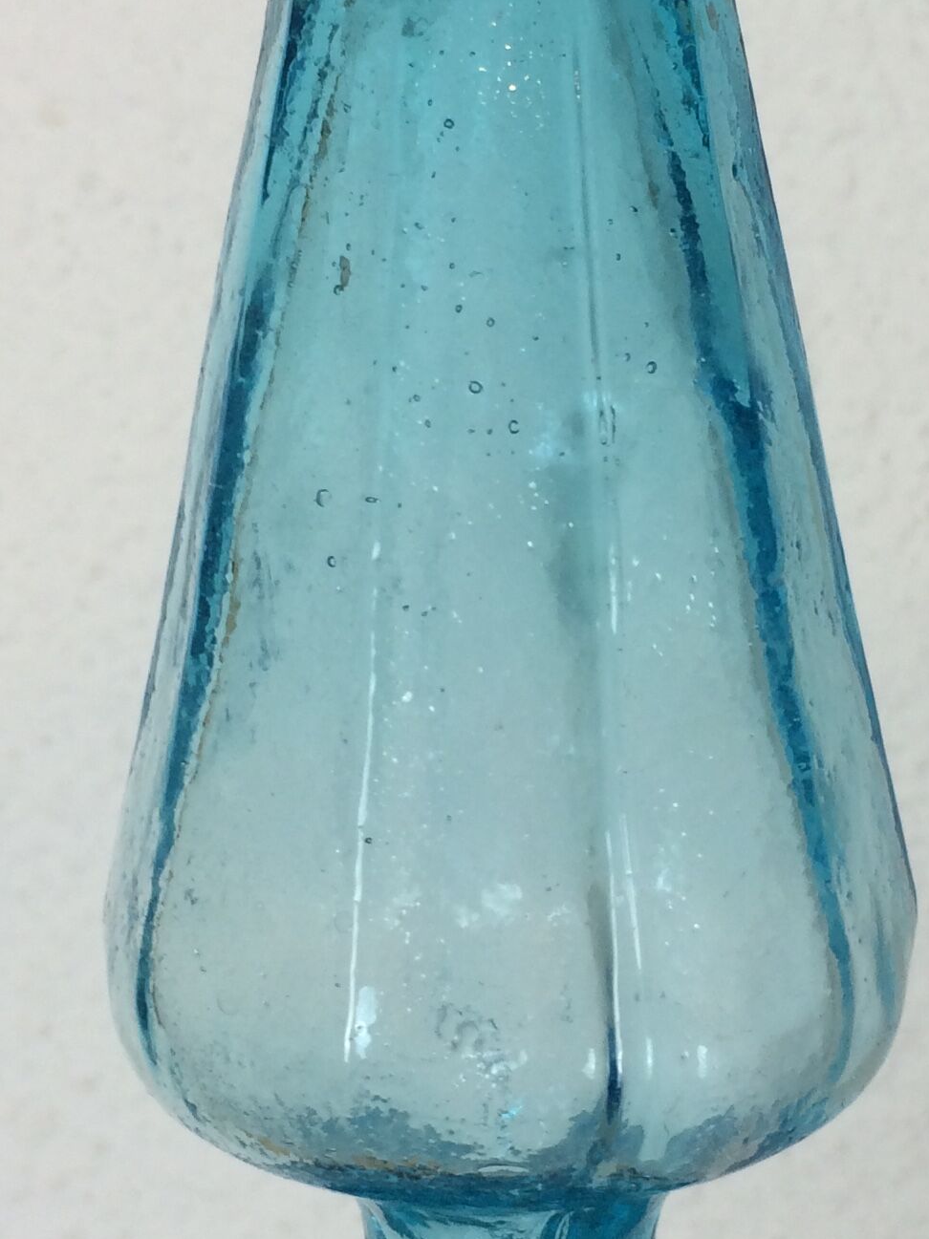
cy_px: 563
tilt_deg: -10.9
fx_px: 2613
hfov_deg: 20.1
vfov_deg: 26.7
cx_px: 589
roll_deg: +0.2
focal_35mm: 73
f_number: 2.2
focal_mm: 4.15
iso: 50
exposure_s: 1/50
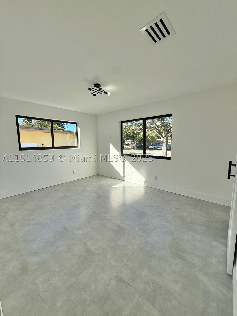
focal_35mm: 14
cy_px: 158
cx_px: 118
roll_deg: +0.5
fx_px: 128
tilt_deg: -7.0
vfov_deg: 102.1
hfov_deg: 85.7
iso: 64
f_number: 2.2
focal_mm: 2.22
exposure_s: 1/888
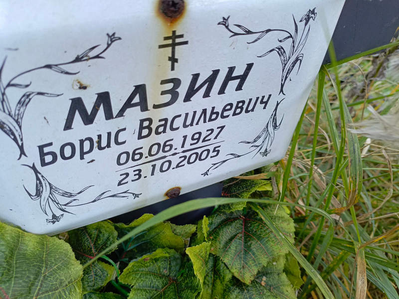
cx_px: 200
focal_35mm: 25
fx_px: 288
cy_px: 150
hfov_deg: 69.4
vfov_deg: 54.9
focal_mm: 4.76
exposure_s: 1/100
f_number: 1.69
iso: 141
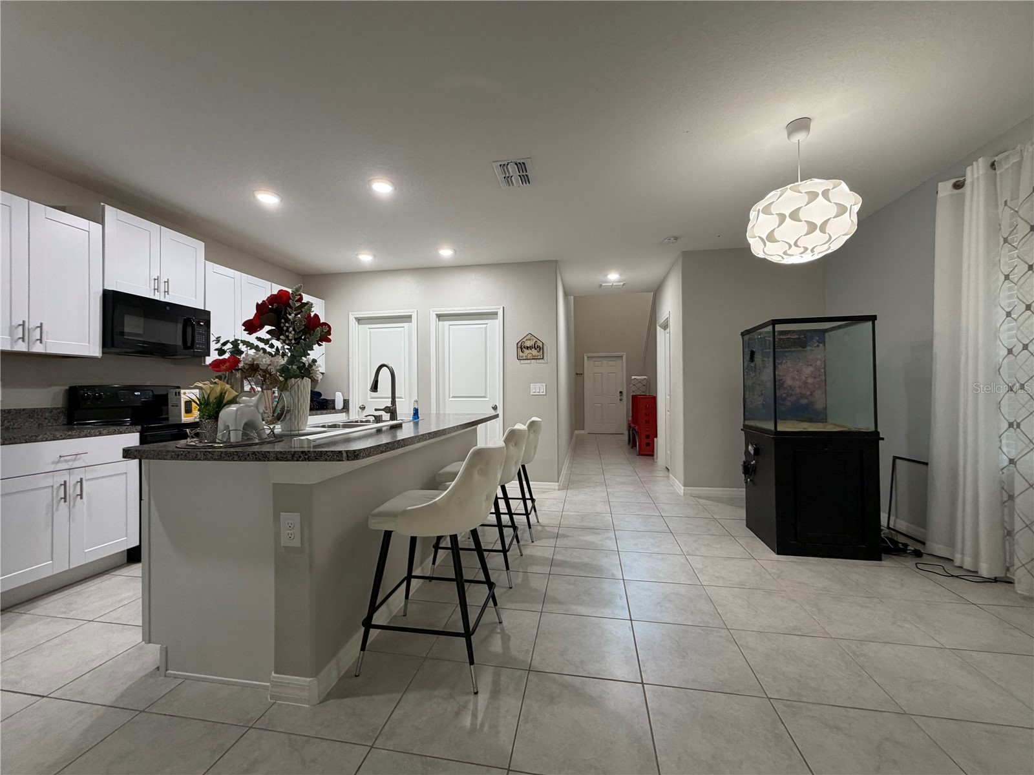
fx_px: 418
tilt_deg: -0.3
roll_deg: +0.3
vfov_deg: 85.7
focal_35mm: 14
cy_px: 388
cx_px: 517
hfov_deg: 102.1
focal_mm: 2.22
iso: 200
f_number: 2.2
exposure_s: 1/60
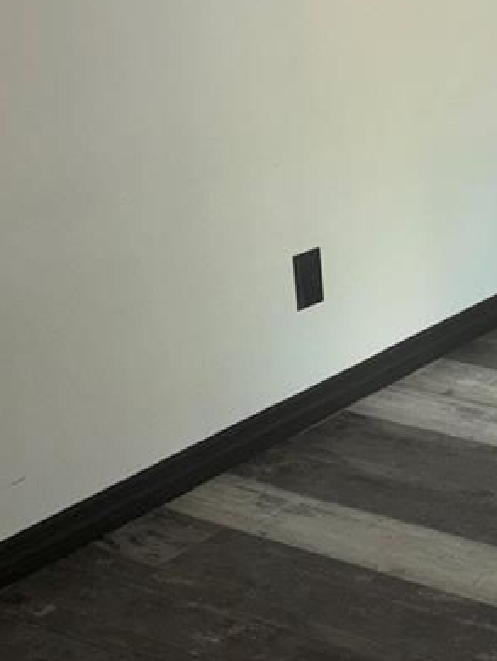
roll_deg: +1.2
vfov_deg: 24.3
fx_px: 1530
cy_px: 232
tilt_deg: -15.2
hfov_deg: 17.1
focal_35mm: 80
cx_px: 680
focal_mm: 5.96
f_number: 1.6
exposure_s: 1/17
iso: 80
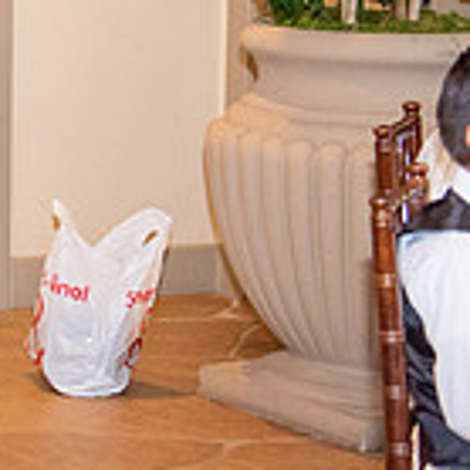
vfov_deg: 11.6
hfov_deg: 10.7
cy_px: 39
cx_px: -473
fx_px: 2289
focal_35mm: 149
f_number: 3.5
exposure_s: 1/125
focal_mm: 42
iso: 1600
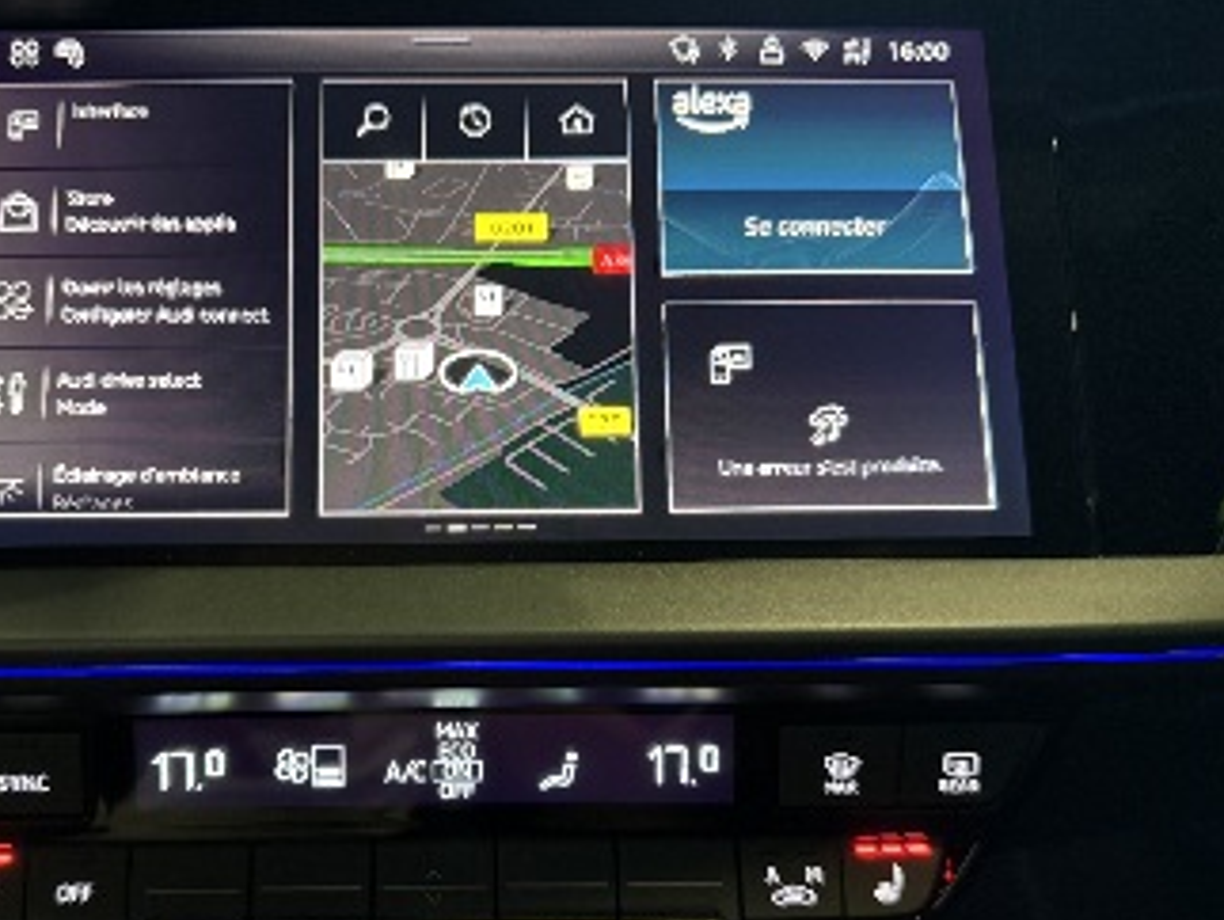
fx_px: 1097
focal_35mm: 31
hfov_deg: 57.7
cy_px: 563
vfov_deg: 45.2
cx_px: 475
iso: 800
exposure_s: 1/41
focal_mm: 6.76
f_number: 1.78
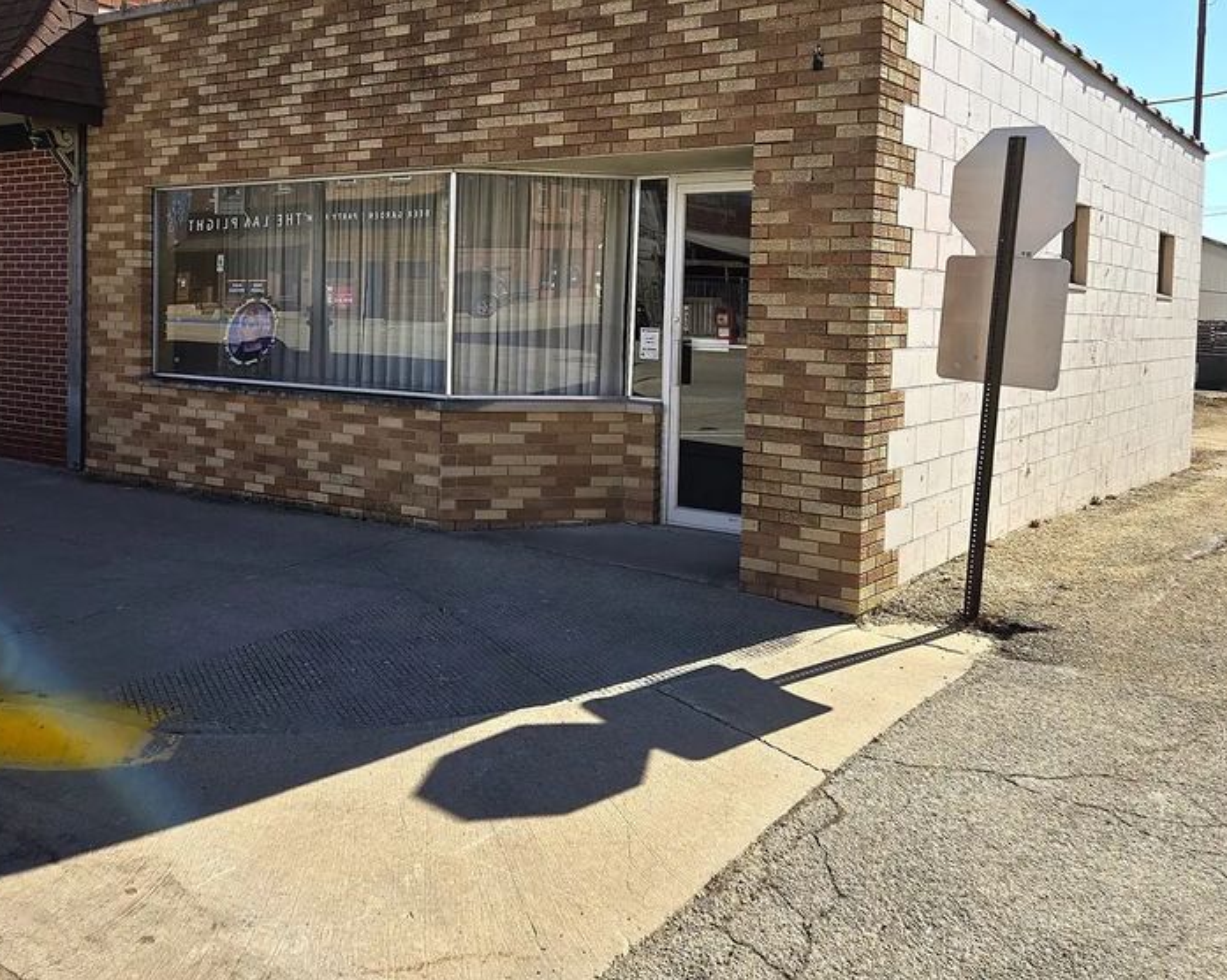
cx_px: 539
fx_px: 1198
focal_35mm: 33
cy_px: 362
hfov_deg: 54.1
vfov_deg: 44.1
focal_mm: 5.4
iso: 25
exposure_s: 1/1584
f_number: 1.8
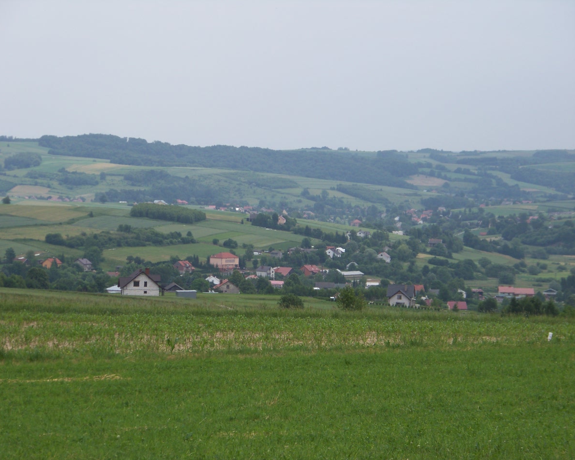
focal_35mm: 155
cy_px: 231
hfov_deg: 12.4
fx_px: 2637
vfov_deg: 10.0
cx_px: 267
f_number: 3.2
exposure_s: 1/640
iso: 64
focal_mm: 24
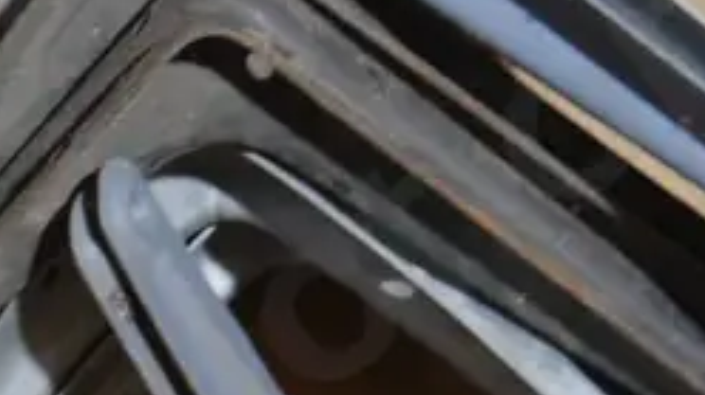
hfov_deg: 10.4
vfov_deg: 5.8
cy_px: 384
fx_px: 3866
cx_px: 230
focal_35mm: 207
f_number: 5.1
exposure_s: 1/60
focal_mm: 23
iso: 800
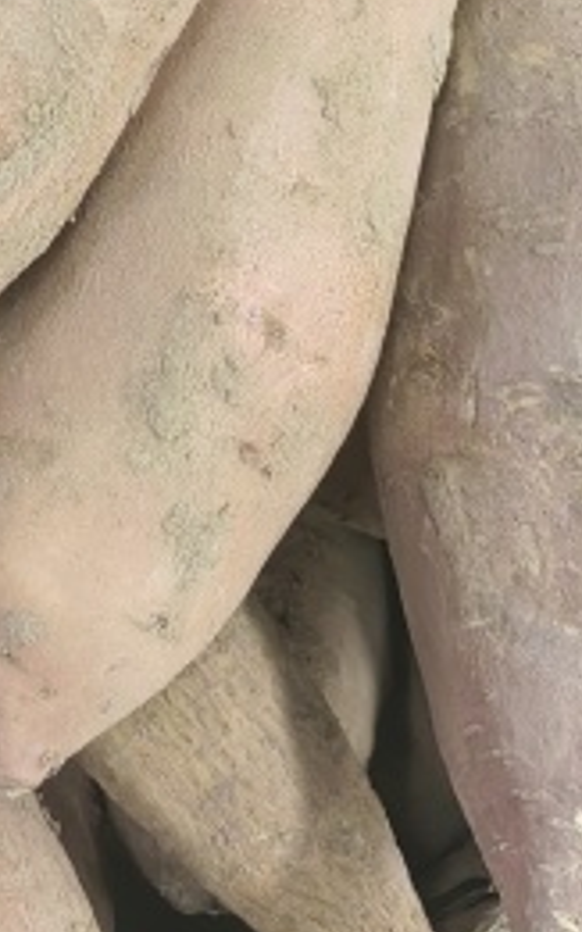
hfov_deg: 10.5
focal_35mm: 117
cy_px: -437
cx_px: -482
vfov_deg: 16.4
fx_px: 2971
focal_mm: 5.52
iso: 500
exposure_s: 1/167
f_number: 1.9
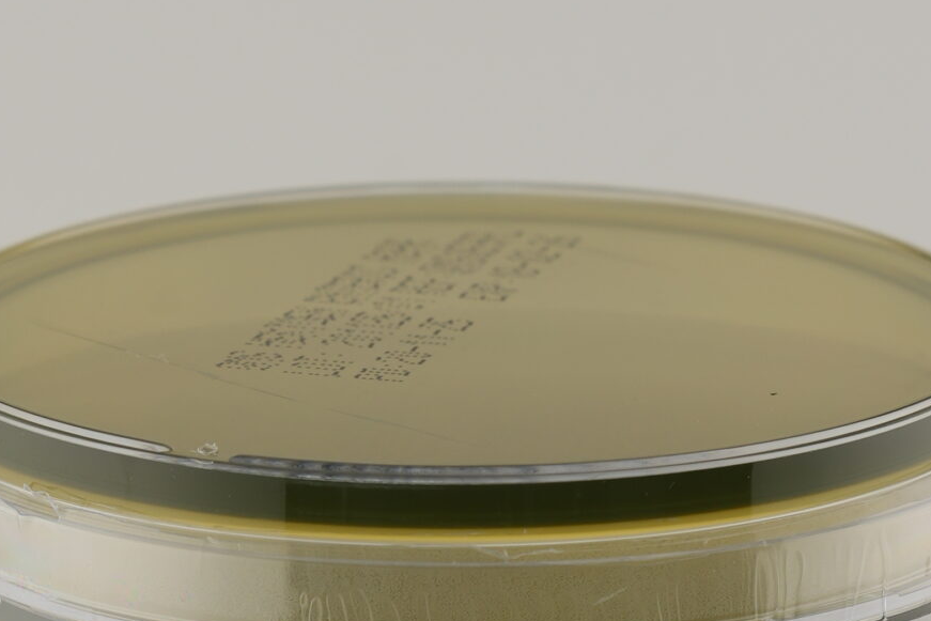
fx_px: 6233
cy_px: 1098
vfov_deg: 5.6
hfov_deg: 8.5
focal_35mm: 241
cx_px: 542
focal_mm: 55
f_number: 8
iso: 100
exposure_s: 1/160
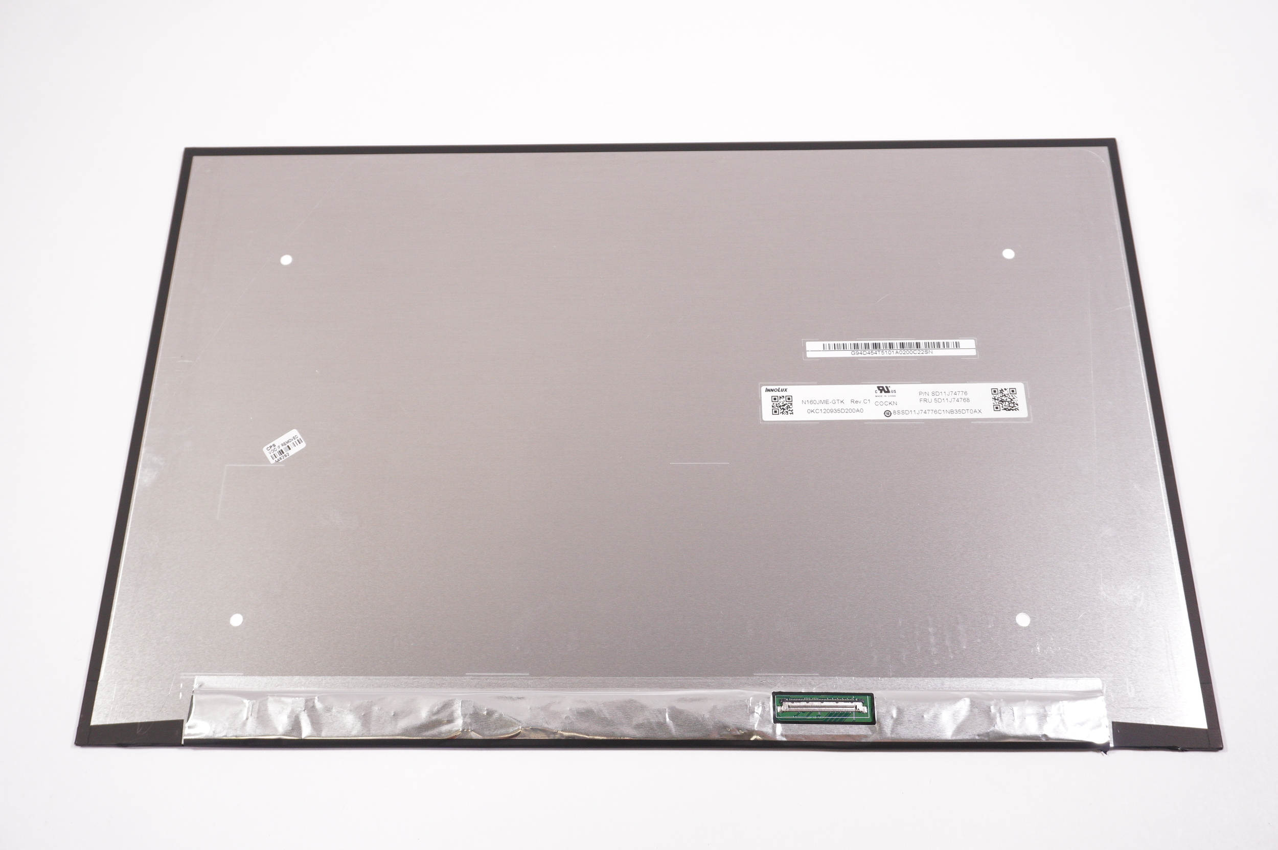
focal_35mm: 36
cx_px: 639
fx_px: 1277
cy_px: 425
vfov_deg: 36.8
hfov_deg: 53.2
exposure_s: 1/200
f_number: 5.6
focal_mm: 24
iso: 1000
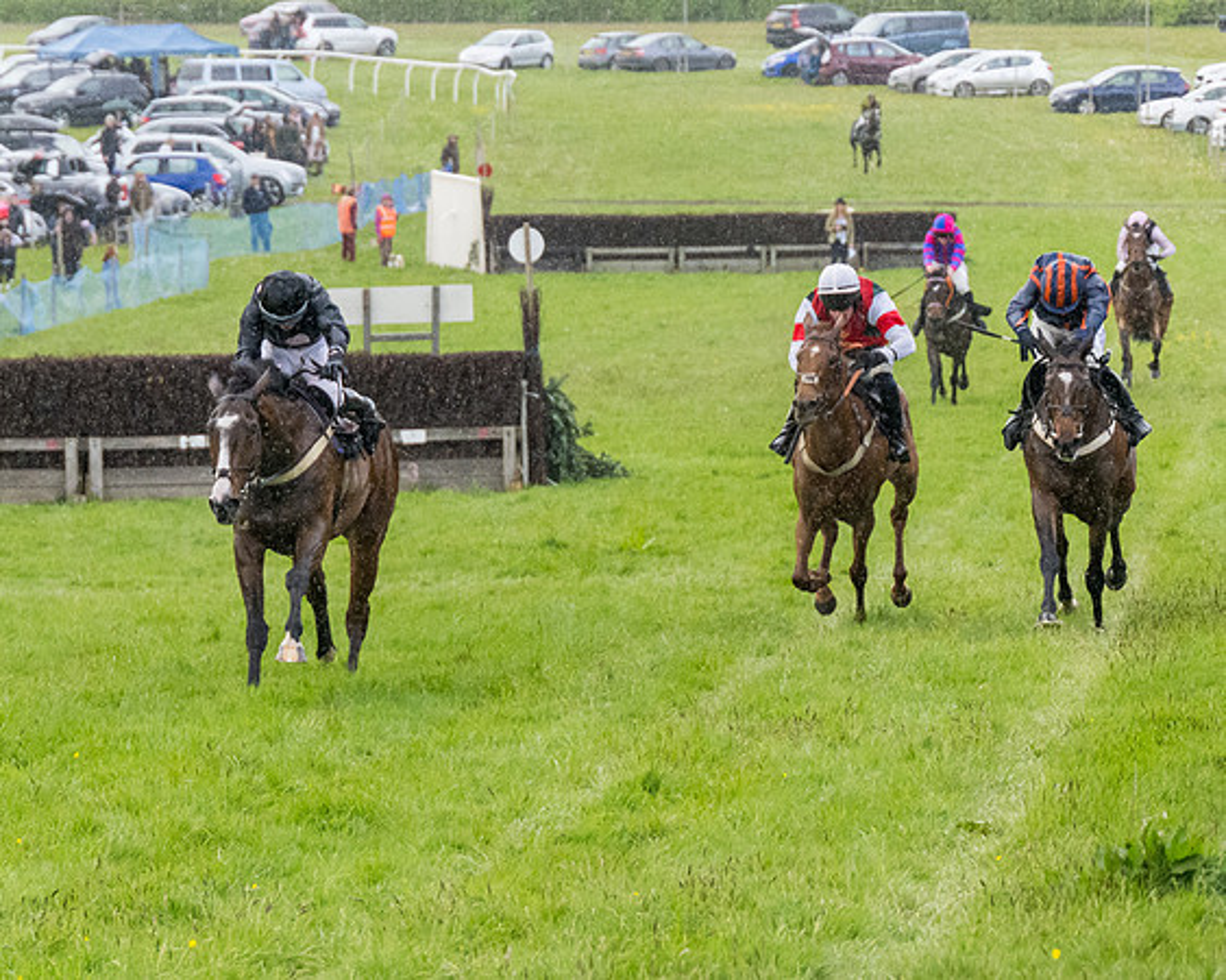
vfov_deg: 7.1
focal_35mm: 217
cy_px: 586
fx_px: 7865
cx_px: 262
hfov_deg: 8.9
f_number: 4
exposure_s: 1/1000
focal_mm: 98
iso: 2000
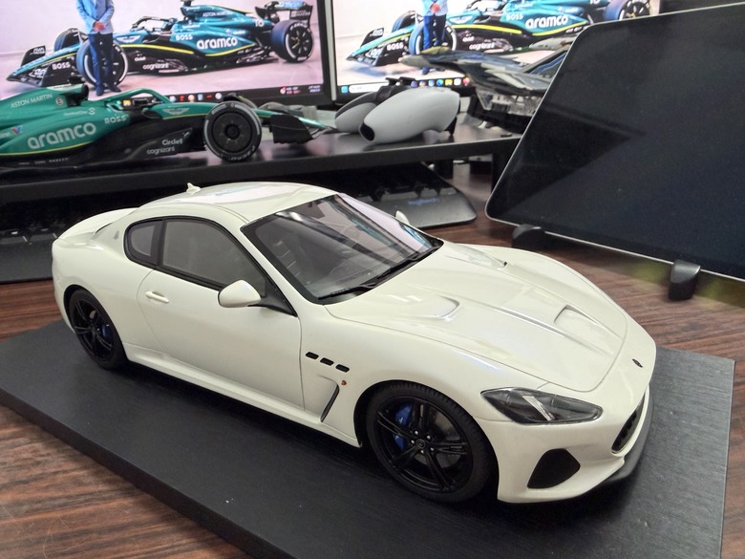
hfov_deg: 71.6
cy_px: 280
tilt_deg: -20.8
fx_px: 517
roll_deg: +4.9
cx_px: 372
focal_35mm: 24
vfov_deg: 56.8
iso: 320
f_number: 2.2
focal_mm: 2.22
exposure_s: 1/60
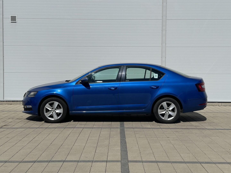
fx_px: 320
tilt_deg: -2.3
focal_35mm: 48
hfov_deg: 39.7
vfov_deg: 30.3
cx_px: 116
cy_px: 86
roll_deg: -0.3
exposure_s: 1/8929
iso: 64
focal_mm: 6.86
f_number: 1.78
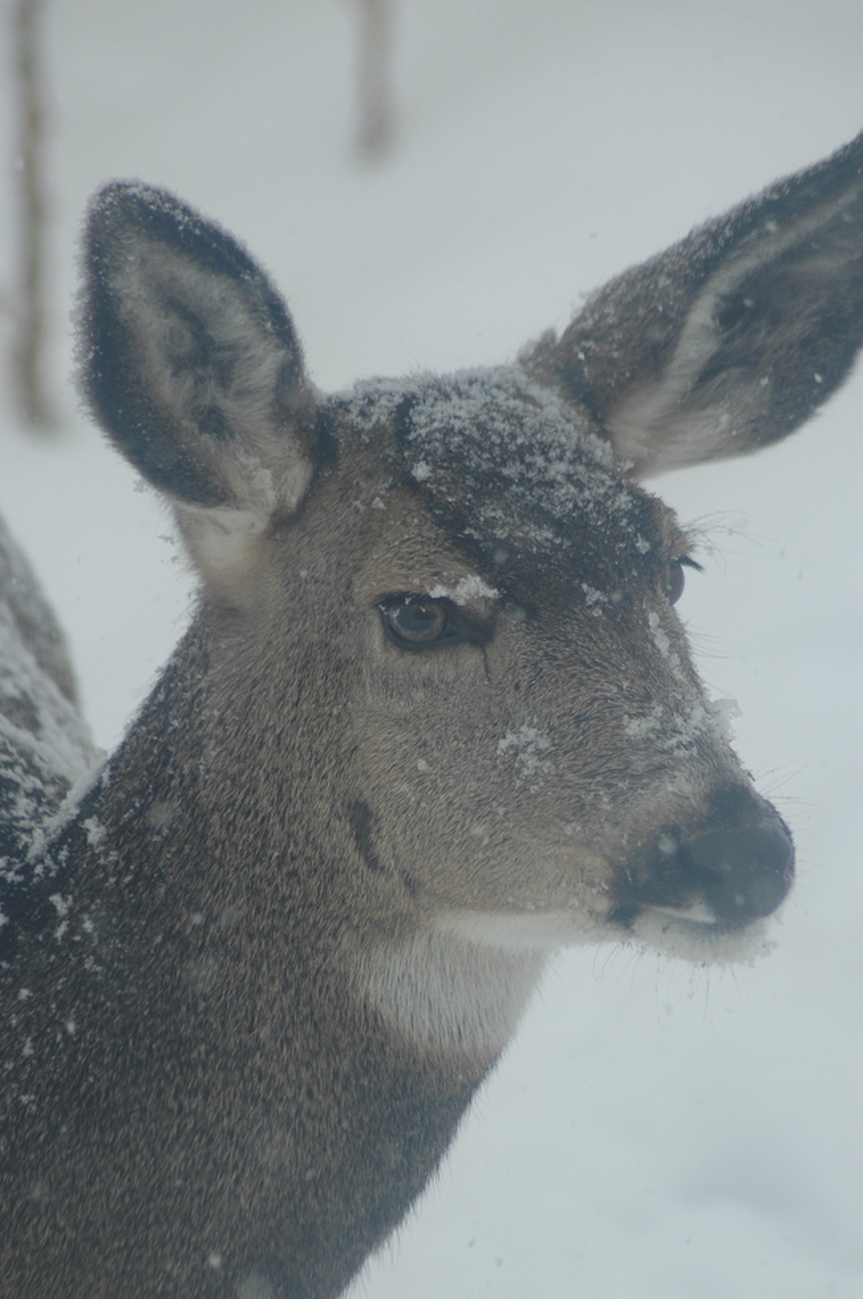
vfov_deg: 6.9
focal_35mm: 298
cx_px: 455
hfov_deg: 4.6
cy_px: 725
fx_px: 10738
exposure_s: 1/500
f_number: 5.6
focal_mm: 170
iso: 200
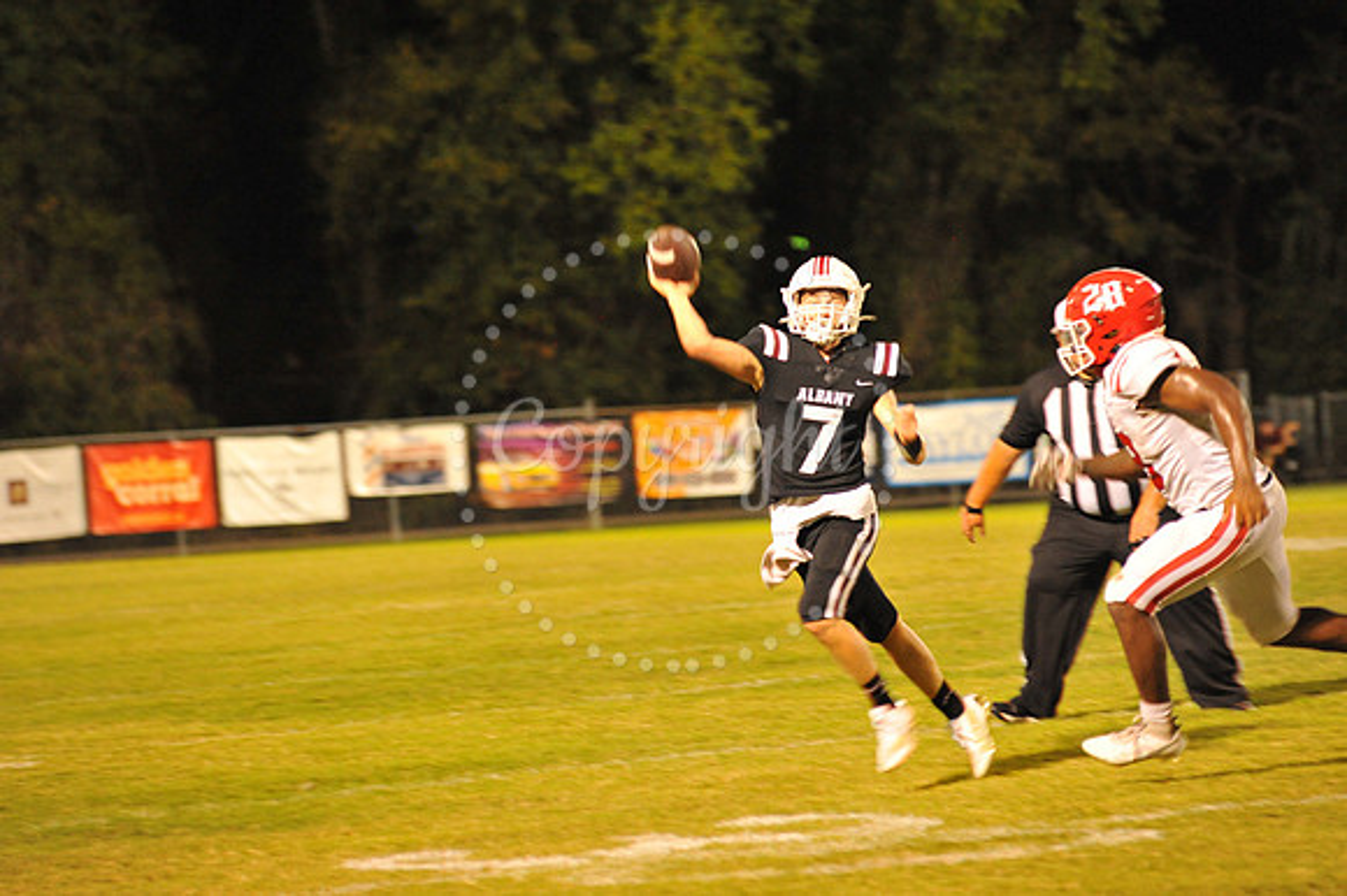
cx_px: 674
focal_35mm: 200
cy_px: 448
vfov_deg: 6.9
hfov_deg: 10.3
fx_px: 7479
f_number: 5
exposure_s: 1/160
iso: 5000
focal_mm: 200
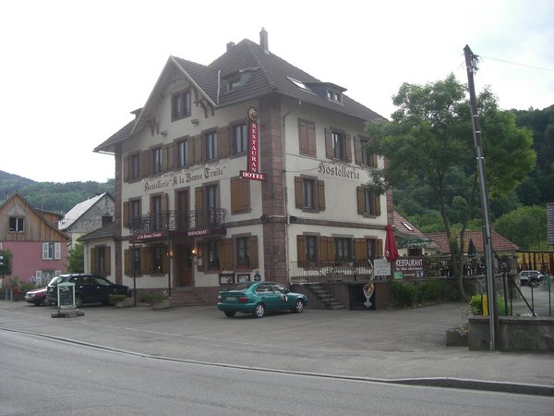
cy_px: 208
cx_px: 277
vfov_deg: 37.7
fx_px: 608
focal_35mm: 38
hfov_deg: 49.0
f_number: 2.7
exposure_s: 1/160
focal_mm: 6.2
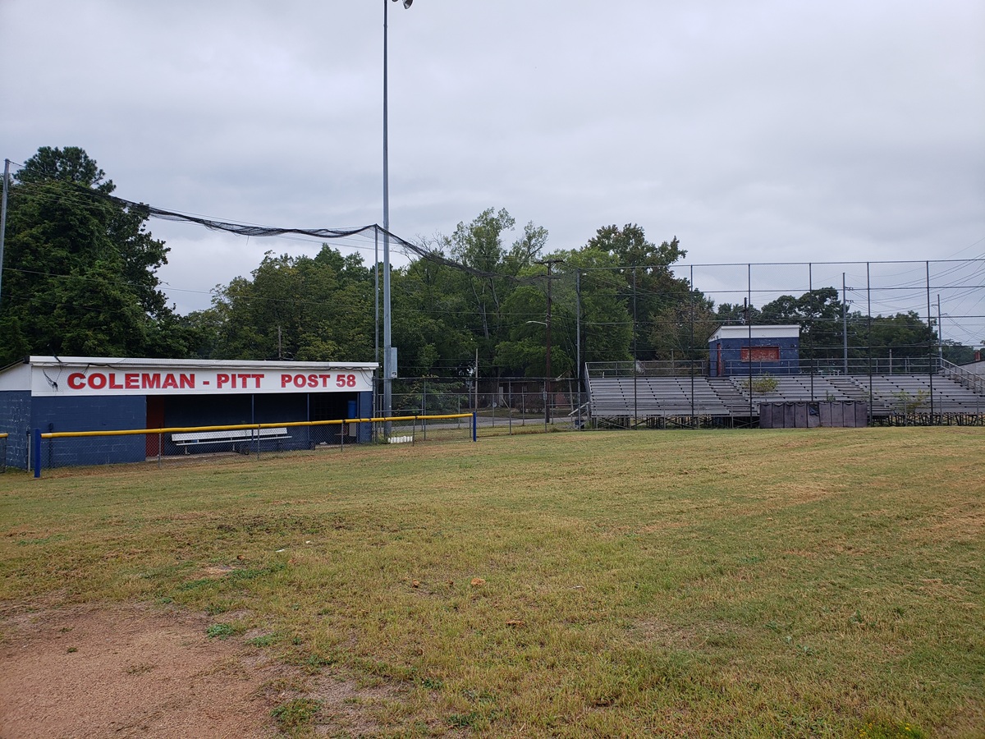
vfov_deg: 53.1
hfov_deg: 67.3
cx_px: 492
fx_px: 740
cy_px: 370
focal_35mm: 26
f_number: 2.4
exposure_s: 1/346
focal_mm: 4.3
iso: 50
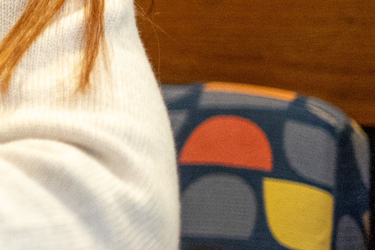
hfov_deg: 7.5
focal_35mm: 256
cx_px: -557
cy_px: -115
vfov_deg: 5.3
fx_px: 2668
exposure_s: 1/250
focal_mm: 50
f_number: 1.8
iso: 1250
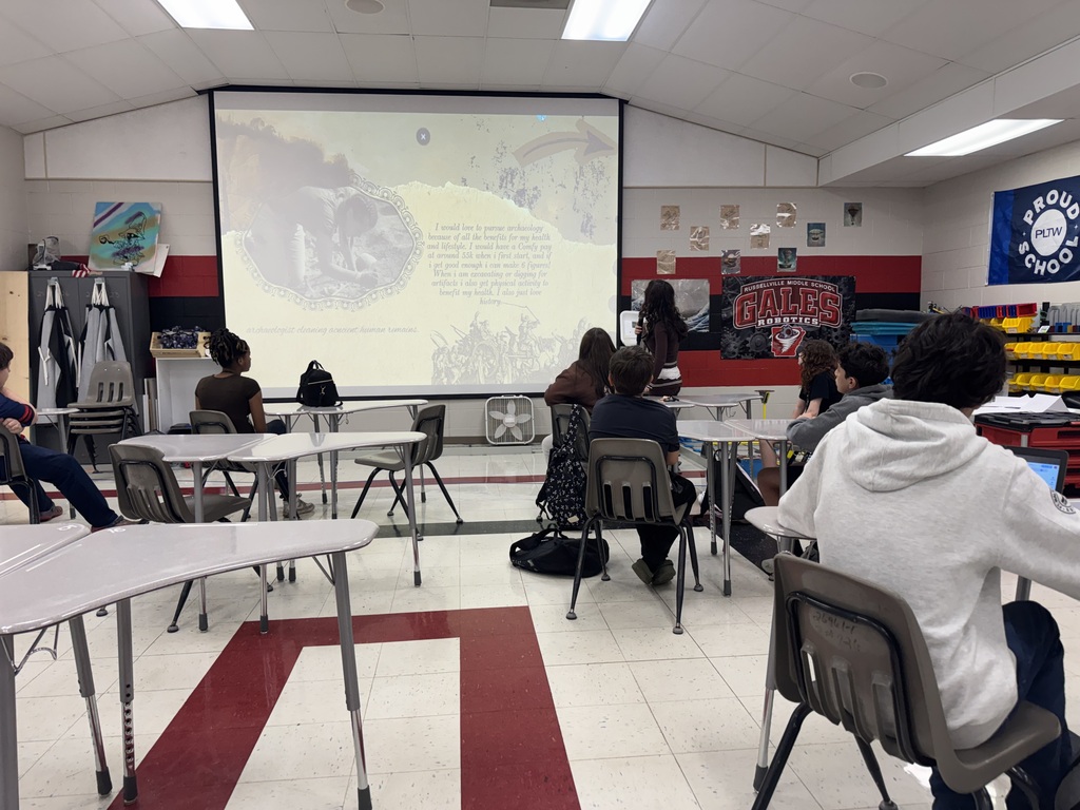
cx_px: 540
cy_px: 405
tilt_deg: -3.5
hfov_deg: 71.6
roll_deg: +0.2
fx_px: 749
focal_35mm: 24
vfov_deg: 56.8
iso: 160
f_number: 1.78
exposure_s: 1/120
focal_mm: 6.76
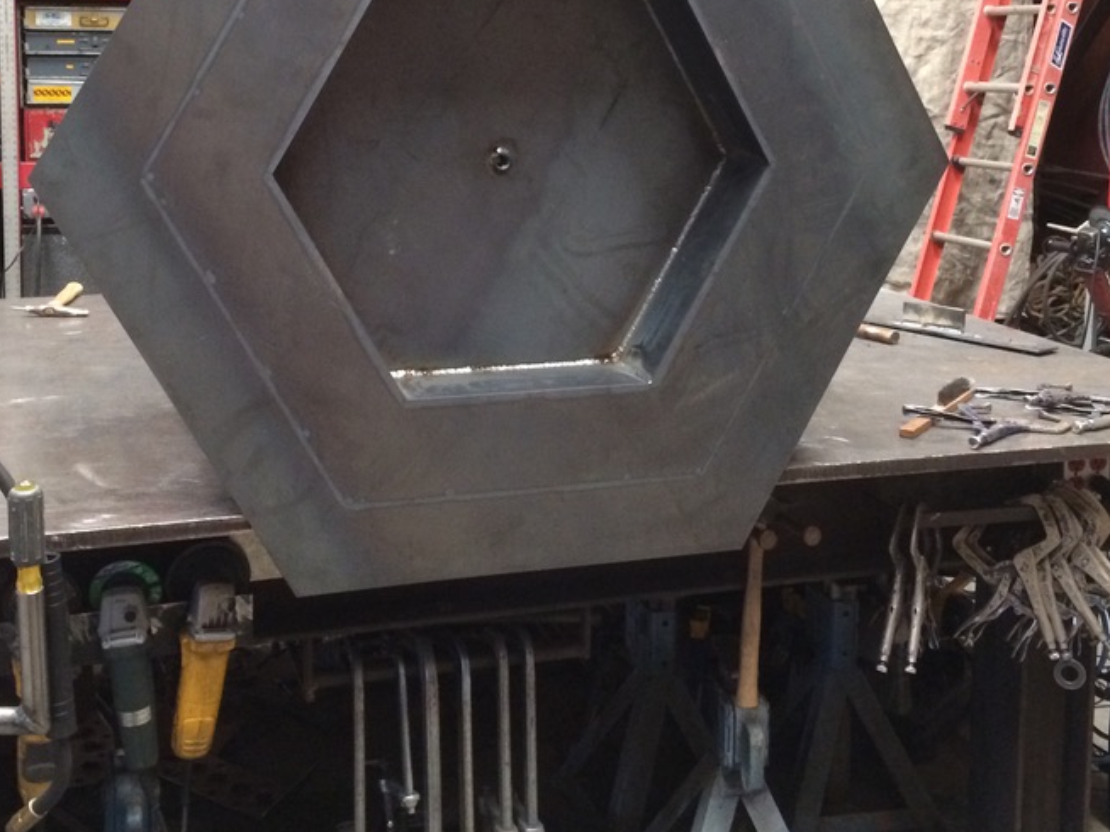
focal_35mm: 47
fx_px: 1507
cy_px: 192
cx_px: 523
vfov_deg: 30.3
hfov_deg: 40.4
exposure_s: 1/30
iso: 320
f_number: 2.2
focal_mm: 4.12
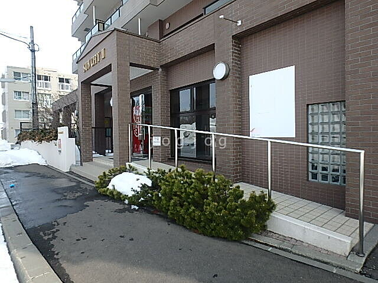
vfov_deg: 63.4
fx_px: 229
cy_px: 142
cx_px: 189
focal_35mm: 21
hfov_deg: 79.0
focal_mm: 3.7
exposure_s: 1/500
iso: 125
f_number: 3.5
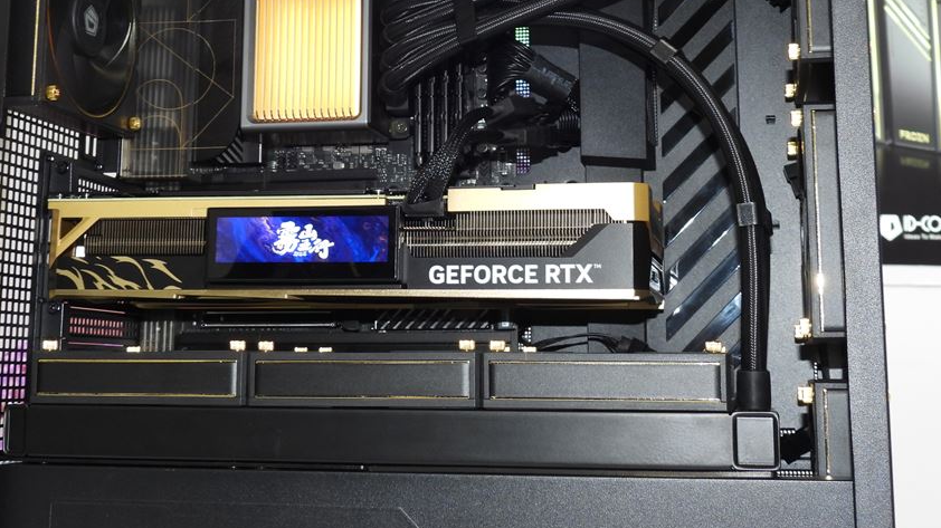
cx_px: 443
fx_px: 1422
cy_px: 115
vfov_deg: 20.8
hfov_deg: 36.6
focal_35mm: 57
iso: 200
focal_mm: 7.7
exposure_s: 1/30
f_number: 3.2
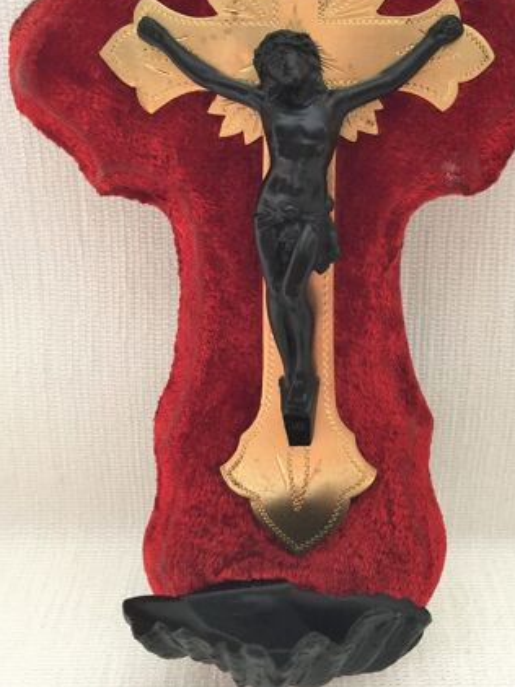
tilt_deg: -19.4
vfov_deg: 42.5
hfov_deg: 32.7
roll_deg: -1.3
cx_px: 324
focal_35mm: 44
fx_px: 874
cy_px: 238
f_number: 2.2
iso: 125
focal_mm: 4.15
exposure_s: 1/33
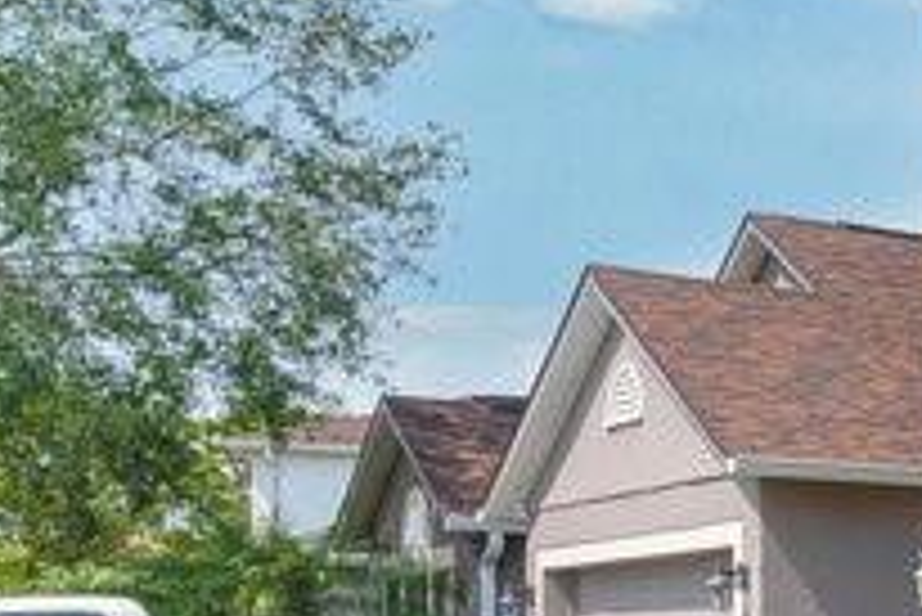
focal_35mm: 78
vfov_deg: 16.8
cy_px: 722
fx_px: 1999
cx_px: 1714
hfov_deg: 19.0
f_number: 8
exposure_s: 1/320
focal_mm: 16
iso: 100
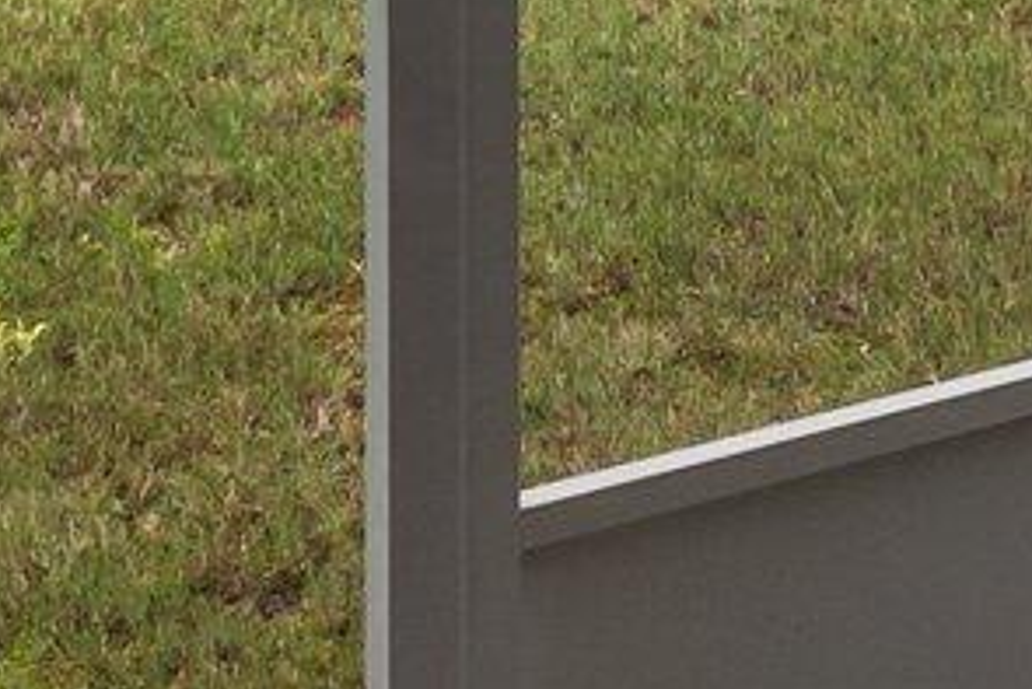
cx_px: 819
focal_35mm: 104
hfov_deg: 19.4
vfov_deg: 10.7
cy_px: -1110
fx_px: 2983
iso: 500
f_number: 7.1
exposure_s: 1/500
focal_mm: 10
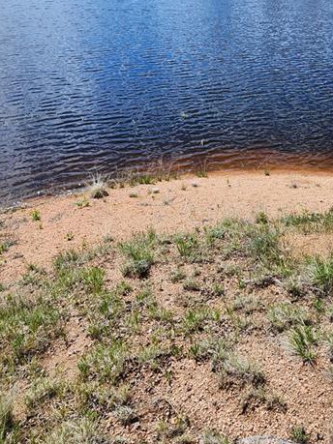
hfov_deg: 46.3
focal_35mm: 29
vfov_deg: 60.5
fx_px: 372
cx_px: 255
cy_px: 155
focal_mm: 2.2
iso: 50
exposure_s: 1/2016
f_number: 2.2
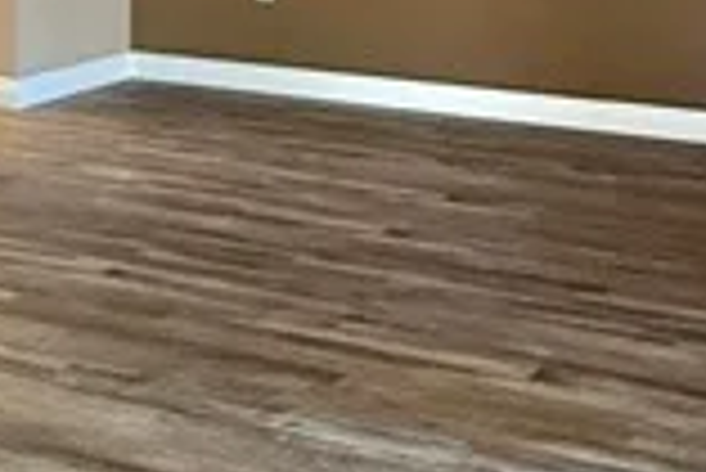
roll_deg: -1.2
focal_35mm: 95
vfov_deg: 13.6
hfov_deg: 19.1
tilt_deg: +1.4
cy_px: -243
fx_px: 1865
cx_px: -319
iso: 320
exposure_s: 1/120
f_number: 2.2
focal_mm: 2.22
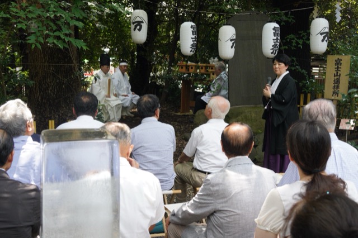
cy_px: 119
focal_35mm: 45
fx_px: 447
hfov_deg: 43.6
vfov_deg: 29.8
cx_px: 179
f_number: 5.6
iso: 2000
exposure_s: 1/500
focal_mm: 30
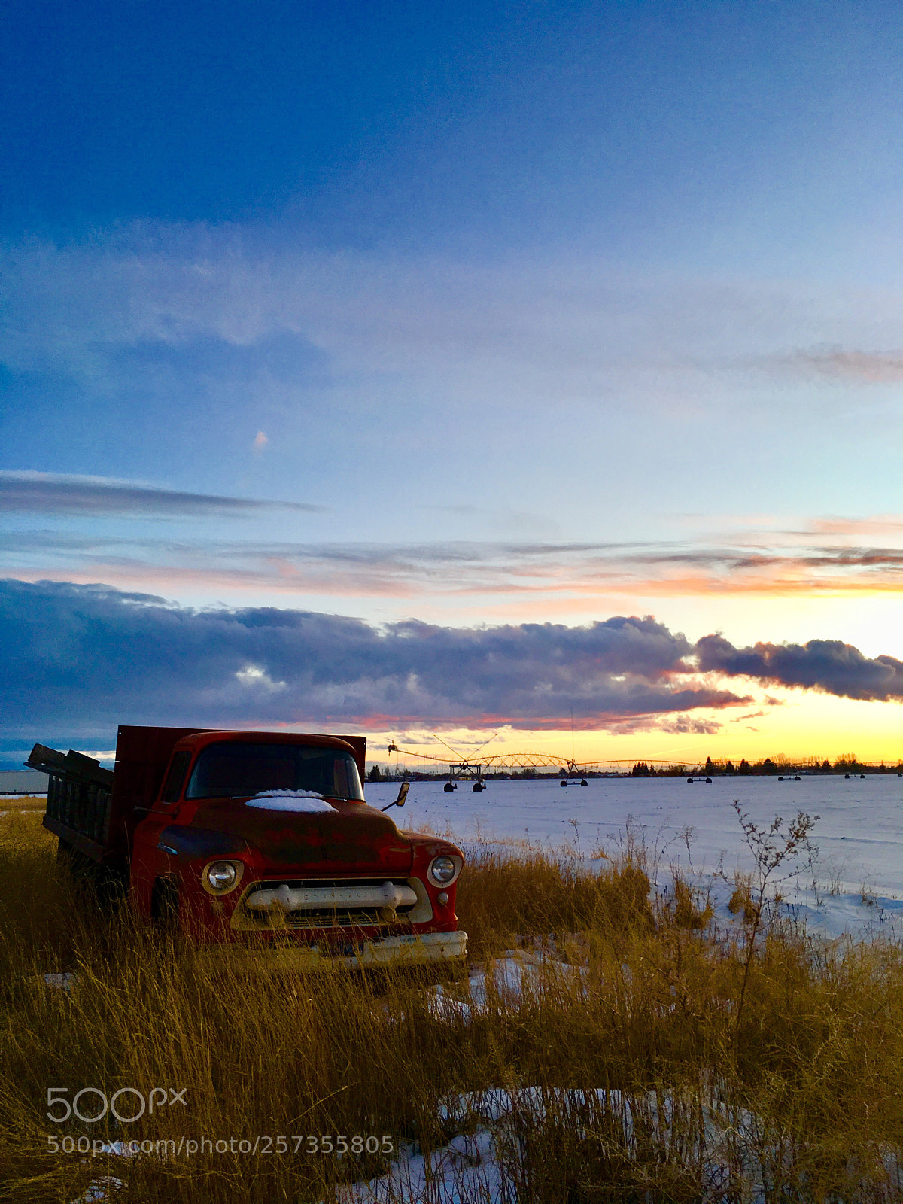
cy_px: 602
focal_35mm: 29
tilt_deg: +10.2
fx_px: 1009
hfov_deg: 48.2
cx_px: 452
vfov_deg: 61.7
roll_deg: +0.8
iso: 32
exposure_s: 1/120
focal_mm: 4.15
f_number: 2.2
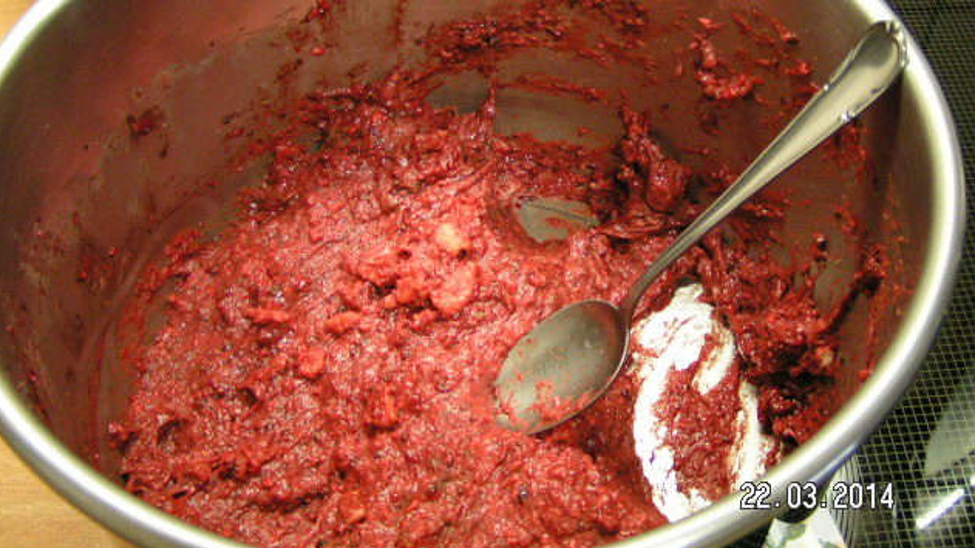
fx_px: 1086
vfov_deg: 28.2
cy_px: 198
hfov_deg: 48.4
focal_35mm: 42
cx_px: 484
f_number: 2.8
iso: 200
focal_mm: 5.8
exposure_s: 1/8
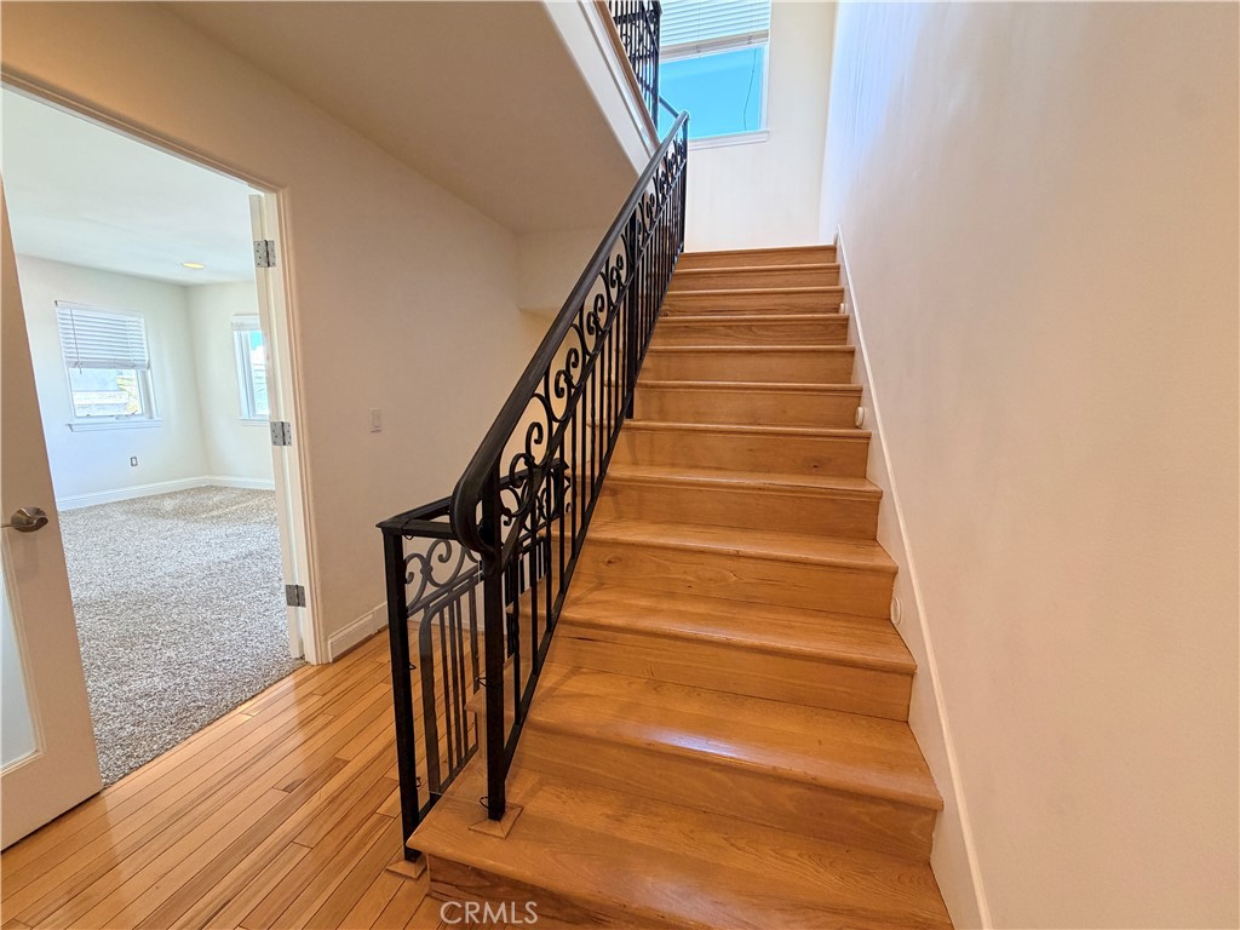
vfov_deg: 85.7
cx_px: 620
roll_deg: -0.1
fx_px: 502
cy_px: 465
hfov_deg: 102.1
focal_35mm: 14
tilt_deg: -9.5
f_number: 2.2
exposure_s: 1/120
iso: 250
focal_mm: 2.22
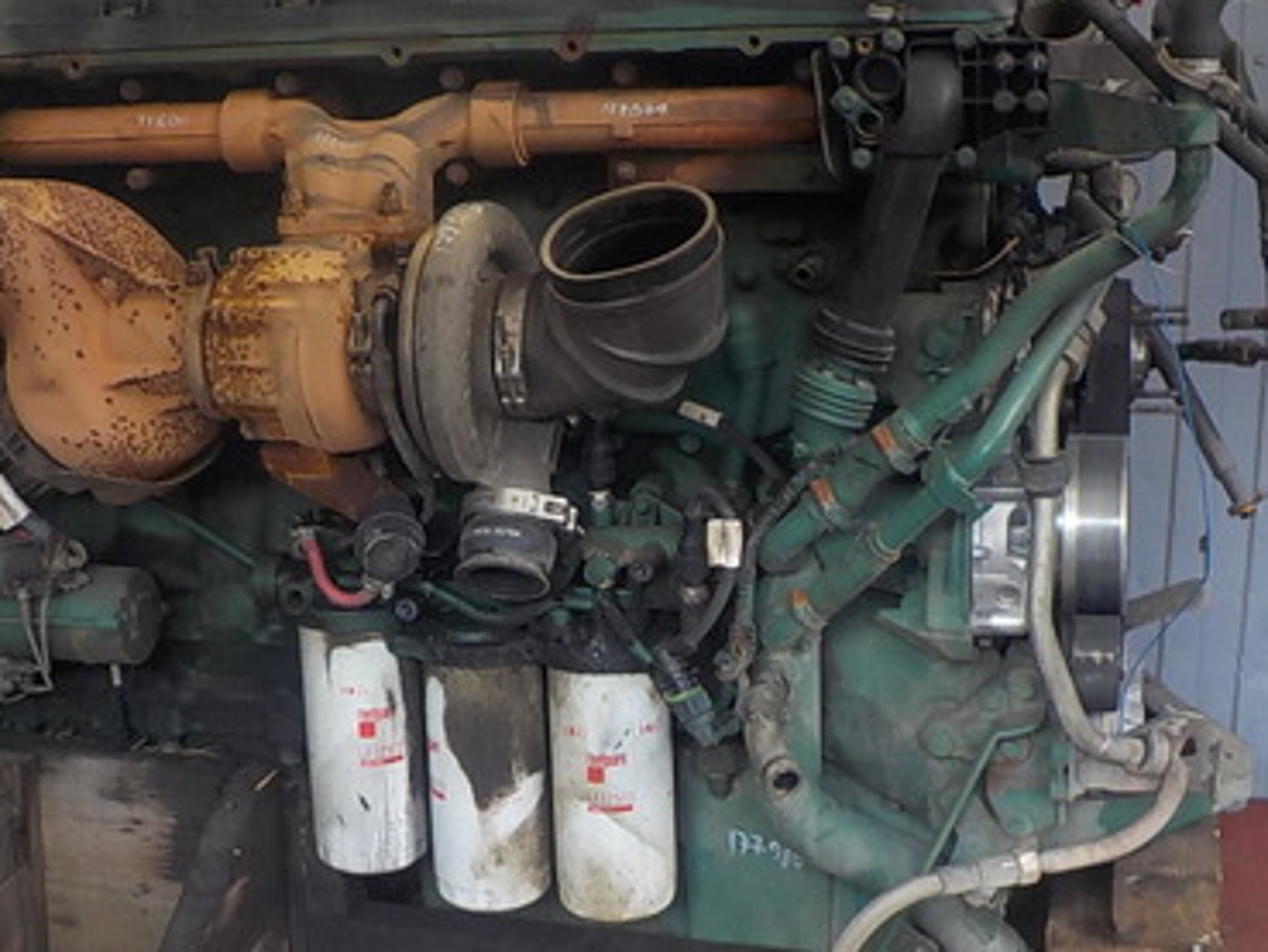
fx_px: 1905
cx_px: 567
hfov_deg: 36.8
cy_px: 485
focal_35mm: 52
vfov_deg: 28.0
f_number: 3.3
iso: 125
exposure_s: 1/40
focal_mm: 4.1
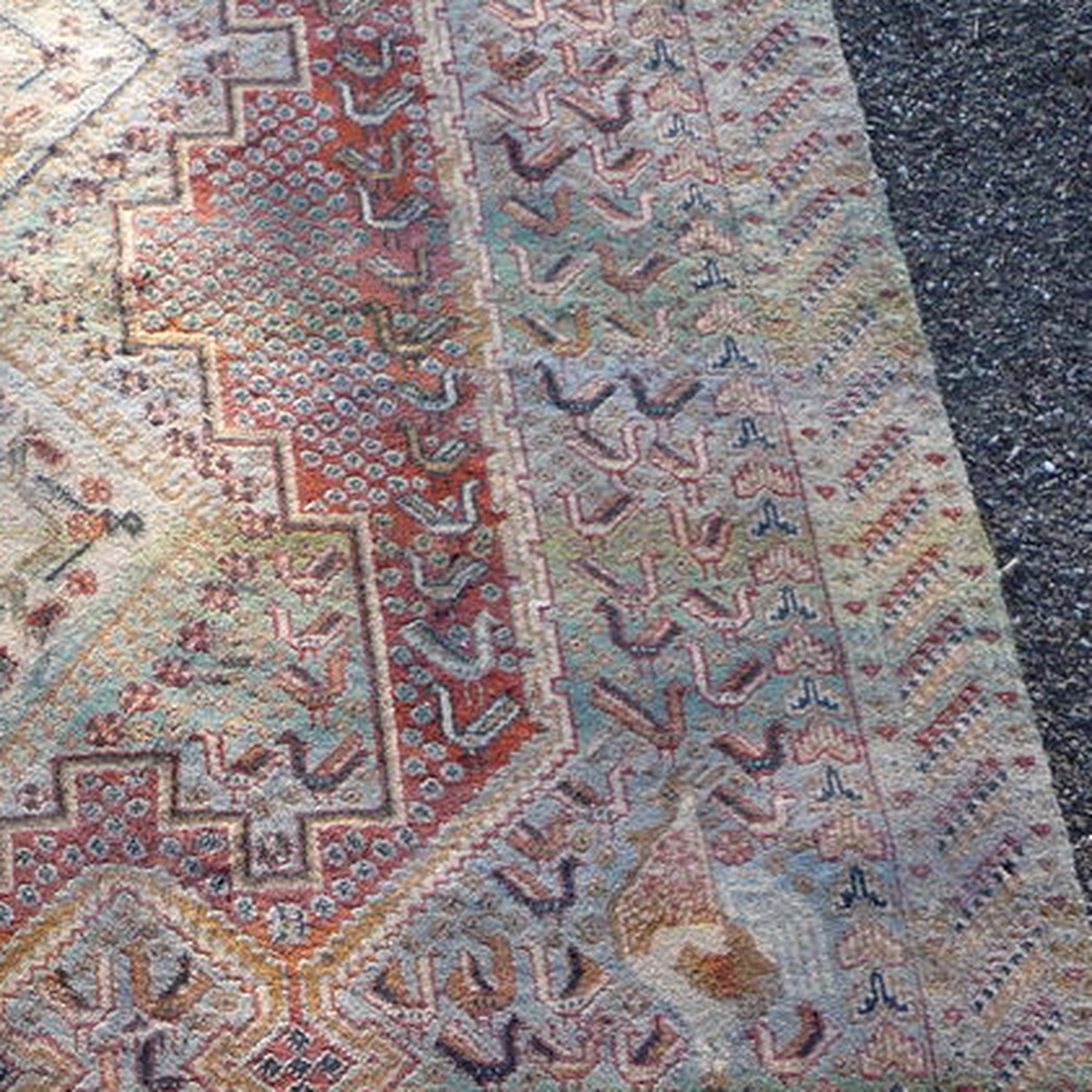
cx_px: -18
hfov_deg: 25.8
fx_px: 2248
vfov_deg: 26.6
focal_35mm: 63
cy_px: 934
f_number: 3.3
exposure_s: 1/100
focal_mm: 5.2
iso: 100
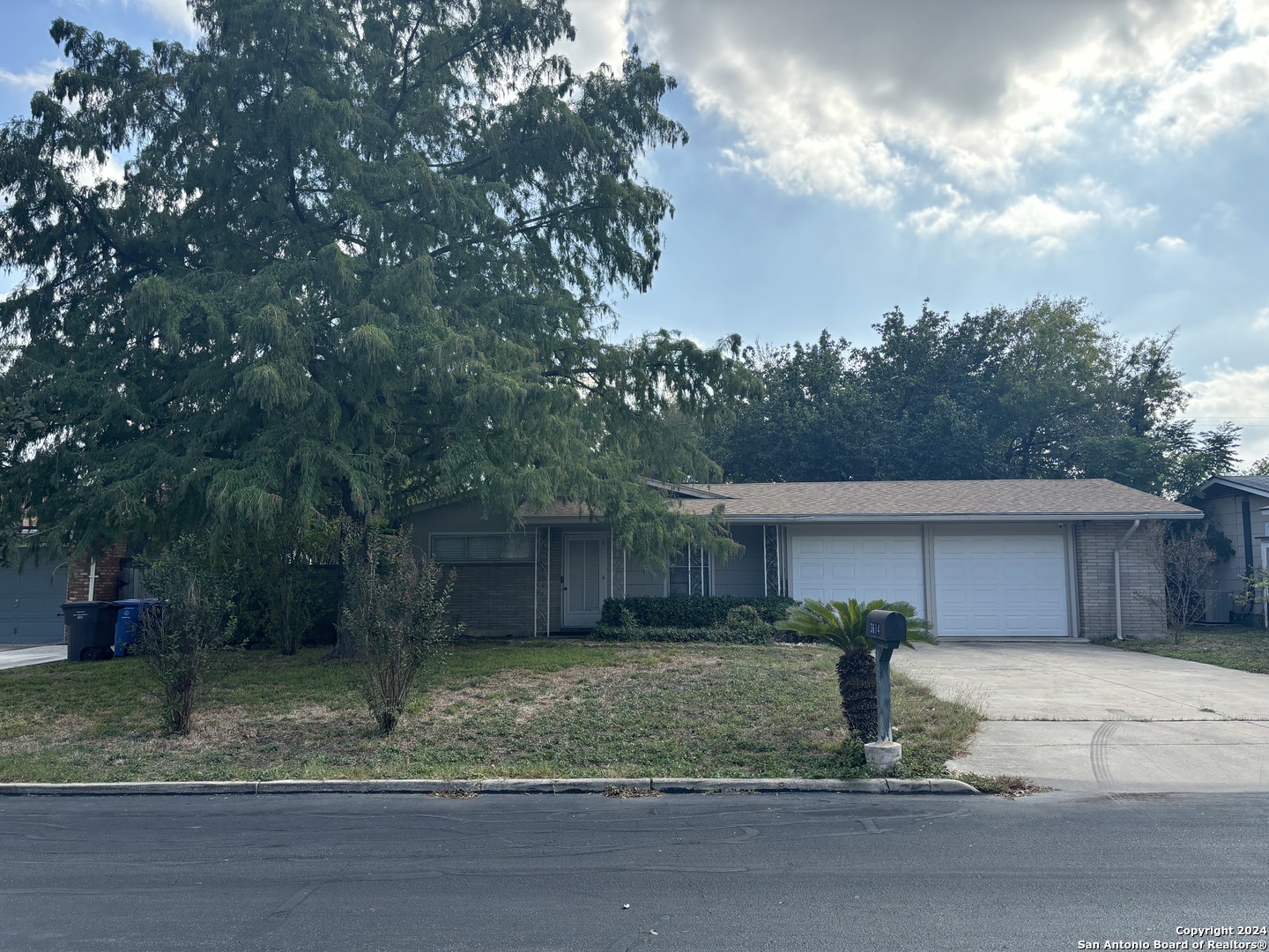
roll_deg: -0.7
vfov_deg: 53.1
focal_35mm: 26
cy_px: 476
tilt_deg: +5.4
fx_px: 953
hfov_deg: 67.3
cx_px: 634
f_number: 1.6
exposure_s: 1/1642
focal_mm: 5.96
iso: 50
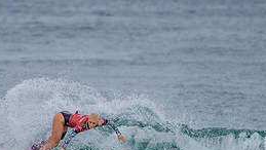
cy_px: 165
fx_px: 8285
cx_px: 91
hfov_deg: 1.8
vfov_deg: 1.0
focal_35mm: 1174
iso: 250
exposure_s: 1/2000
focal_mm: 500
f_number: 5.6
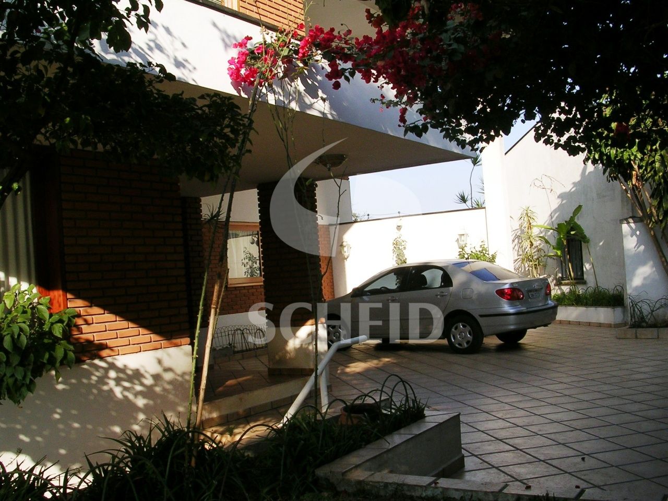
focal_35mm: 38
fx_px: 733
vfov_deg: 37.7
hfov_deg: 49.0
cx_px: 334
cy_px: 250
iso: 50
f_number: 5.6
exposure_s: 1/170
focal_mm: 5.8
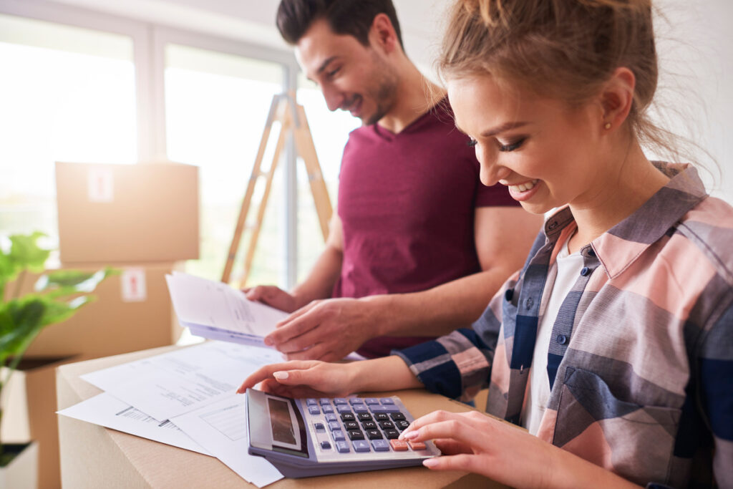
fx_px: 489
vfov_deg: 53.1
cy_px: 244
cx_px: 366
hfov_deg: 73.7
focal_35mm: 24
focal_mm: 24
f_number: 2.2
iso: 160
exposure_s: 1/160
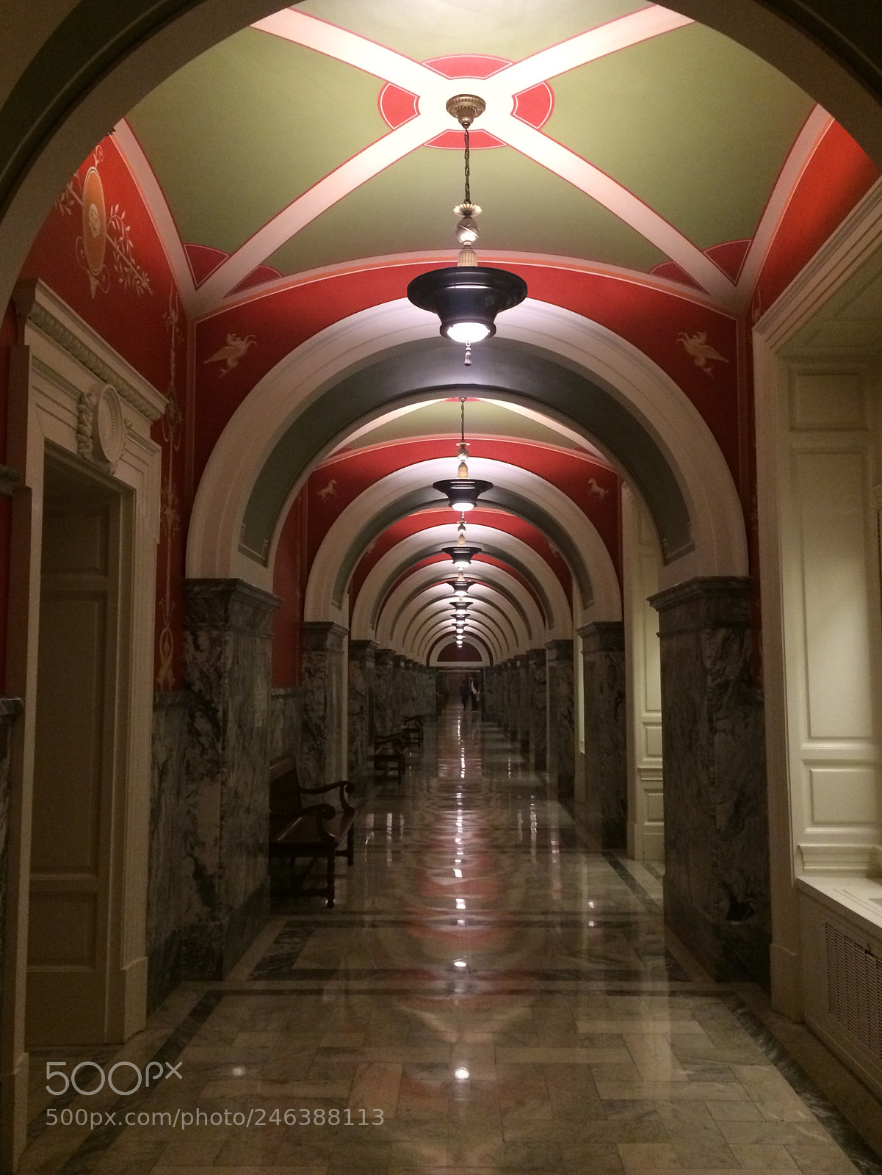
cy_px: 588
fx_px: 985
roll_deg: +1.4
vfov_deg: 61.6
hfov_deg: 48.3
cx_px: 441
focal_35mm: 29
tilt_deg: +6.0
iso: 250
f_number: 2.2
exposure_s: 1/17
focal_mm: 4.15
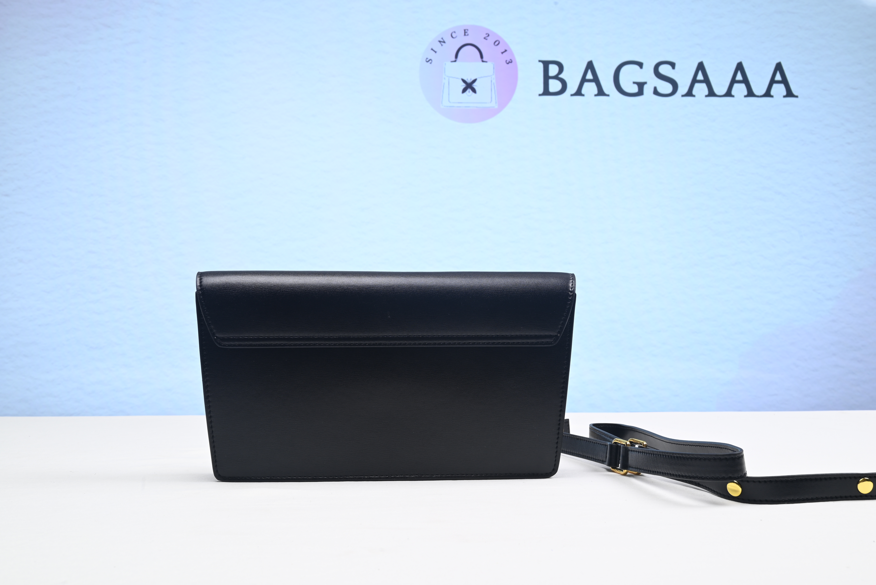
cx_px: 438
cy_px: 292
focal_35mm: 37
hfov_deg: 51.9
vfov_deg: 36.0
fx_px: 901
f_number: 16
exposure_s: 1/2
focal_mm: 37
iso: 100
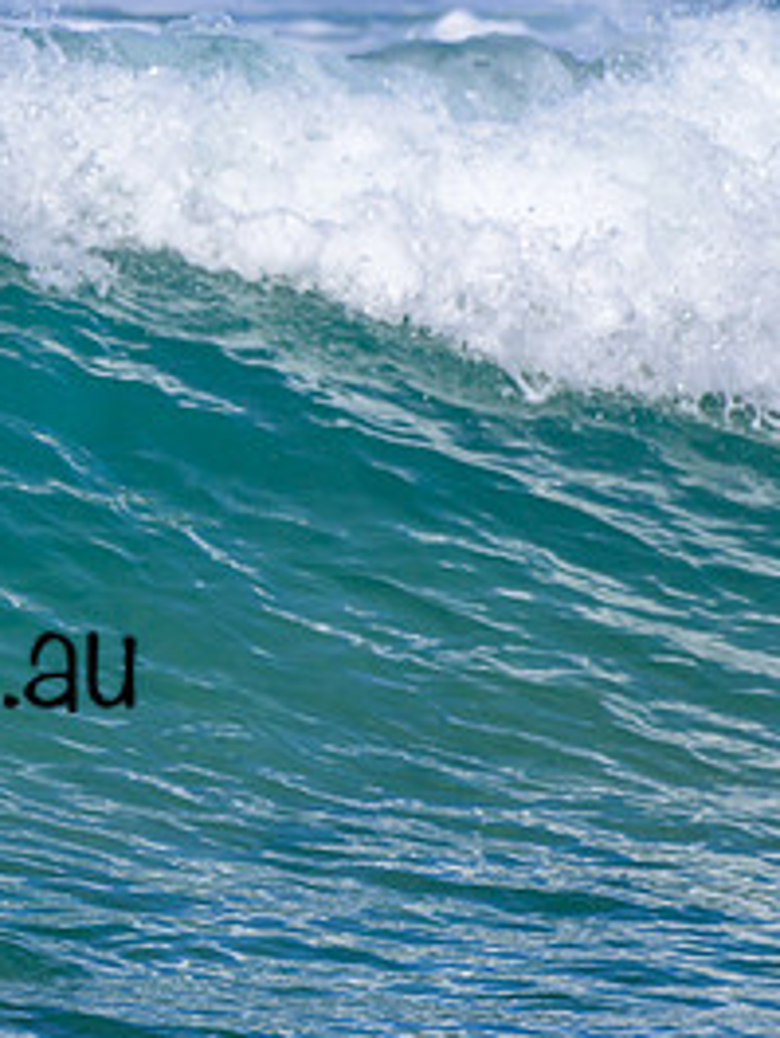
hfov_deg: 1.2
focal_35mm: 1211
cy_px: 607
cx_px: -195
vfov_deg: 1.6
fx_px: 36354
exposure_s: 1/2500
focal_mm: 480
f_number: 5.6
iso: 320
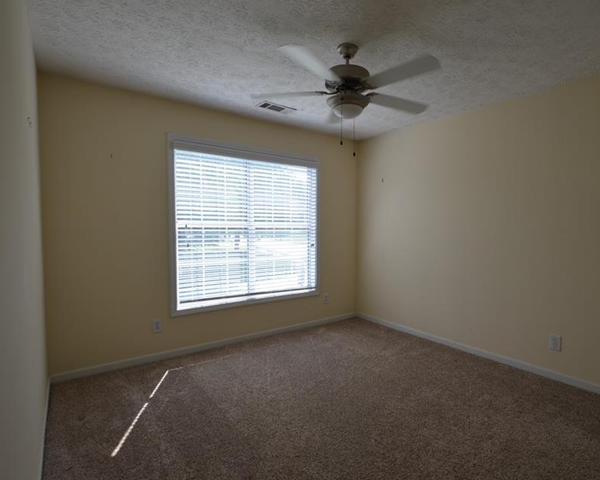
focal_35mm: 18
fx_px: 320
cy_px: 242
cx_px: 344
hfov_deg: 85.8
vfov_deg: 73.8
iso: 200
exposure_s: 1/160
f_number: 6.3
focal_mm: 10
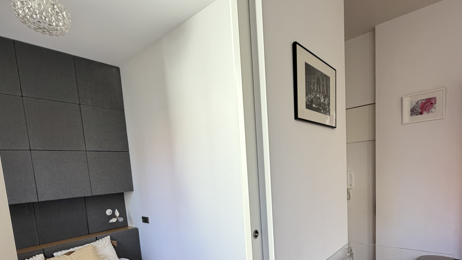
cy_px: 203
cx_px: 234
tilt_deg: -6.5
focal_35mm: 21
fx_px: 257
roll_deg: +3.7
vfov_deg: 50.7
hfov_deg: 83.8
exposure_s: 1/106
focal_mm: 2.22
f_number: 2.2
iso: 320
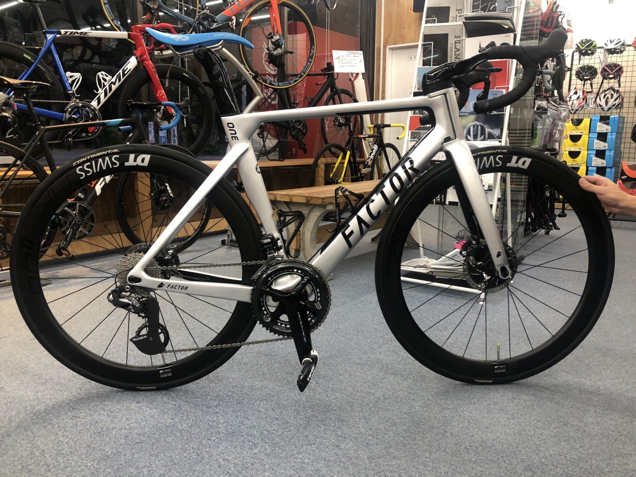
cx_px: 318
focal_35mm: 28
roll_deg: +0.3
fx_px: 514
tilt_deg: -11.5
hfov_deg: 63.4
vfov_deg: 49.7
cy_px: 238
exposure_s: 1/20
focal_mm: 4
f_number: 1.8
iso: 40
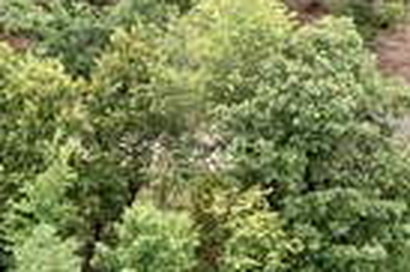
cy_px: 450
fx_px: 2525
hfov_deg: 8.0
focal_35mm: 222
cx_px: -820
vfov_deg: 6.1
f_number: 3.2
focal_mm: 10.26
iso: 100
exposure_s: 1/240
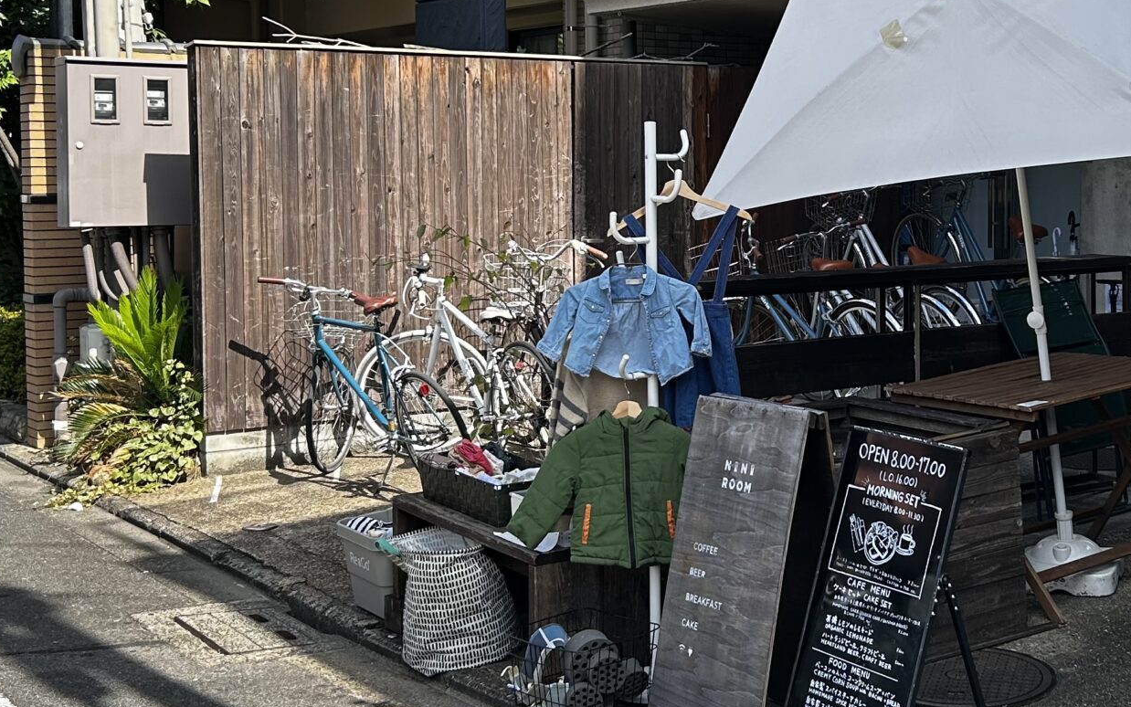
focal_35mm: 57
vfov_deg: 22.6
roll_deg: +0.3
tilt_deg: -1.8
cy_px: 228
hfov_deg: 35.0
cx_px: 823
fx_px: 1757
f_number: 1.5
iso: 50
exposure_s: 1/1209
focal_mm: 5.7
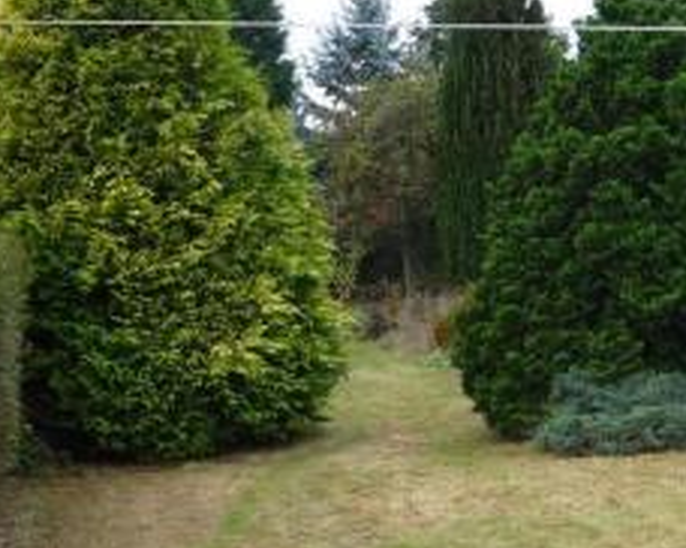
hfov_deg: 23.1
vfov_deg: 19.8
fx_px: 1521
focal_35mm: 75
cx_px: 844
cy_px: 546
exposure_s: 1/80
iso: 100
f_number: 3.3
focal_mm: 5.2
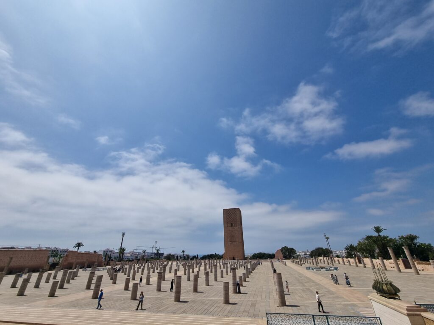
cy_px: 162
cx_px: 217
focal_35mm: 13
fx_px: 163
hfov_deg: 106.2
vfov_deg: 89.9
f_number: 2.2
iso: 50
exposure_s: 1/5440
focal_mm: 2.2
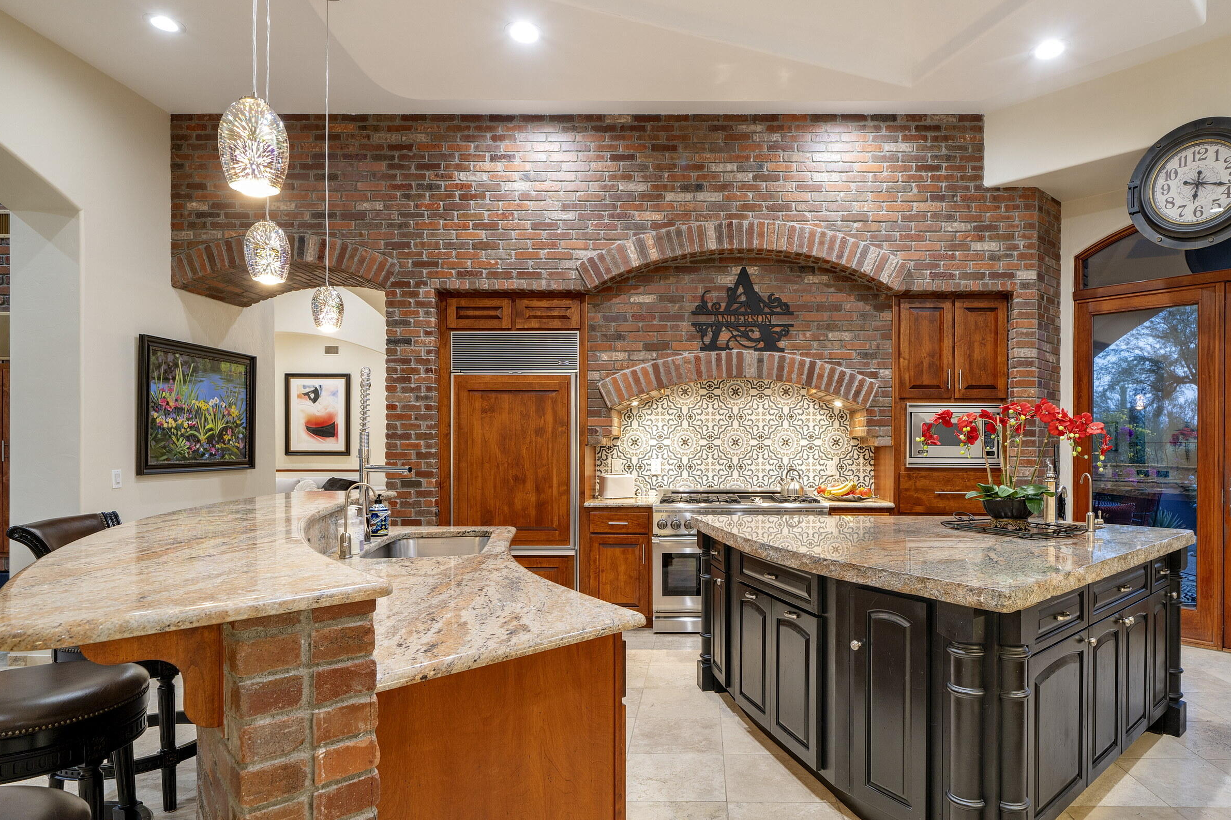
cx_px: 701
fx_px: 684
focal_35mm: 20
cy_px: 431
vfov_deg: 61.9
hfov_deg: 83.5
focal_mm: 17
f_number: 9
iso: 200
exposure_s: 1.3
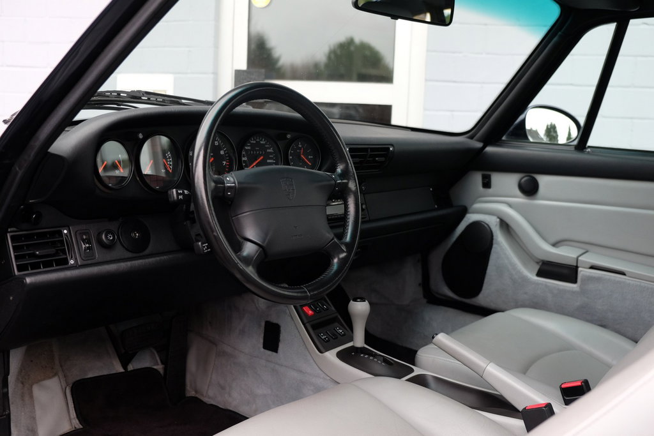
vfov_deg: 36.9
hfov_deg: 53.1
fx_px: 654
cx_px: 327
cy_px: 218
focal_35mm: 36
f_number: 3.2
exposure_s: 1/60
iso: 400
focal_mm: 24.3
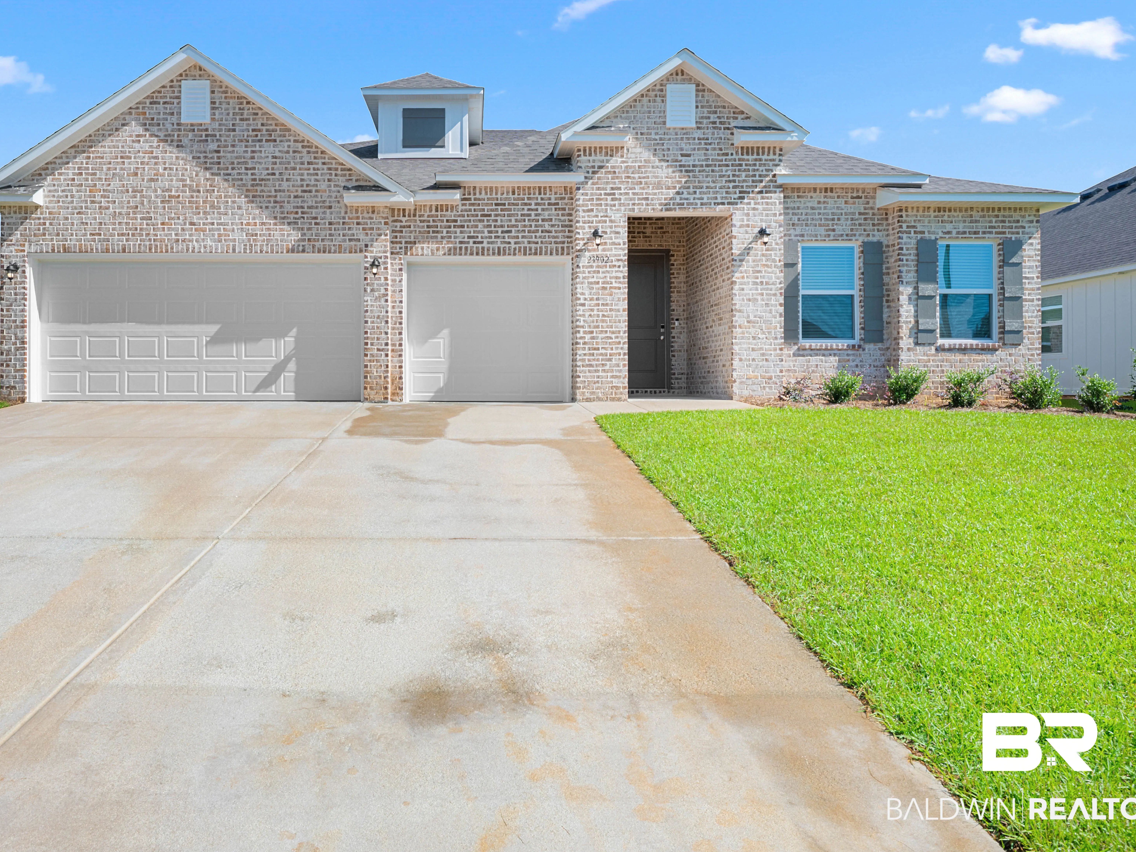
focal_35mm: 23
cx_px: 473
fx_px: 755
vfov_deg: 58.7
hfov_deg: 73.4
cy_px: 373
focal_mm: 18
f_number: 11
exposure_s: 1/200
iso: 400
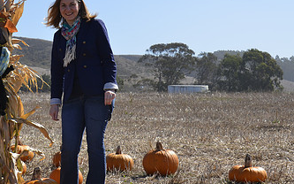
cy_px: 65
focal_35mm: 101
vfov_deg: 12.9
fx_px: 809
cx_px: 52
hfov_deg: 20.3
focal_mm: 38
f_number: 9
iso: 100
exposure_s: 1/250
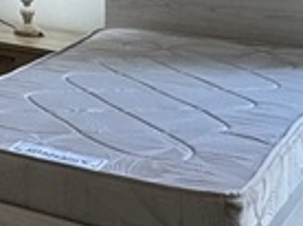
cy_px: -127
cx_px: -400
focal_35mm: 104
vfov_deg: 13.3
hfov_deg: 14.0
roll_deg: +1.5
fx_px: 909
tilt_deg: -1.2
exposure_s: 1/100
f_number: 2.2
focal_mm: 2.22
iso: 250
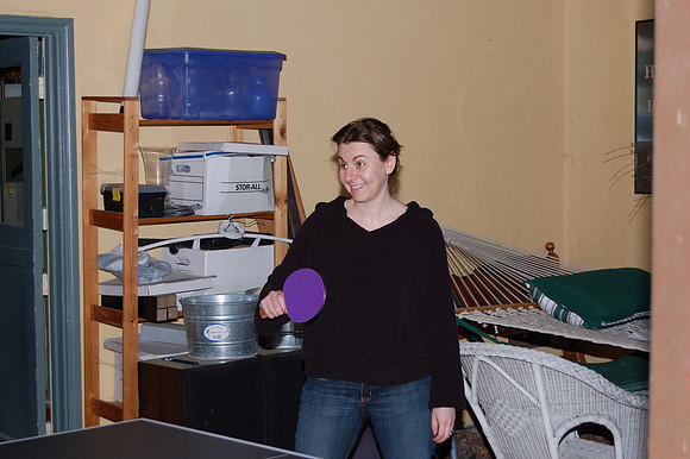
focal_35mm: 69
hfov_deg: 29.3
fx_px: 1322
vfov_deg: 19.7
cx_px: 345
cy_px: 230
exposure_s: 1/60
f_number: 5.3
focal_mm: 46
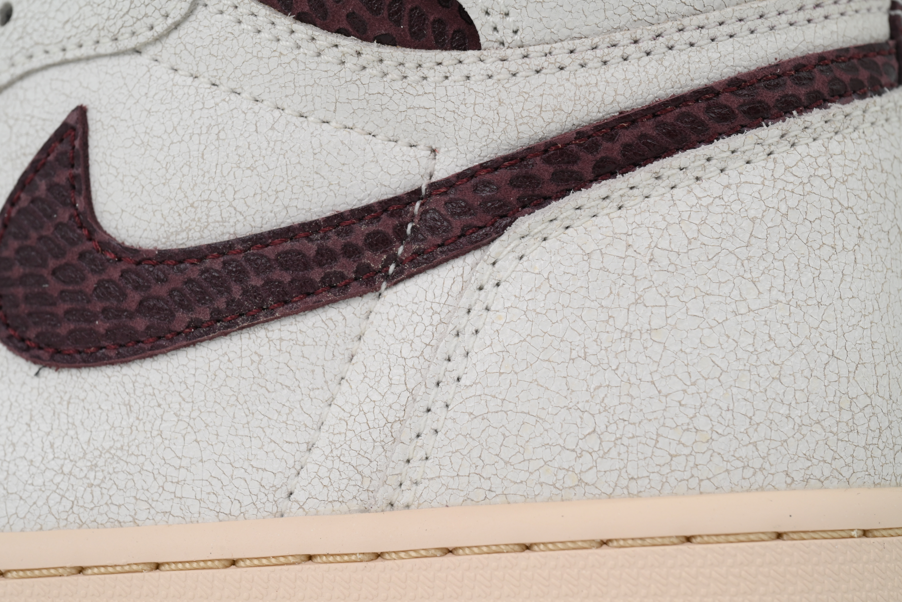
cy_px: 301
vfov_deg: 14.7
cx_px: 451
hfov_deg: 21.9
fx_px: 2330
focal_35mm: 93
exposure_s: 1/100
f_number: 11
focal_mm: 93
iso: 400
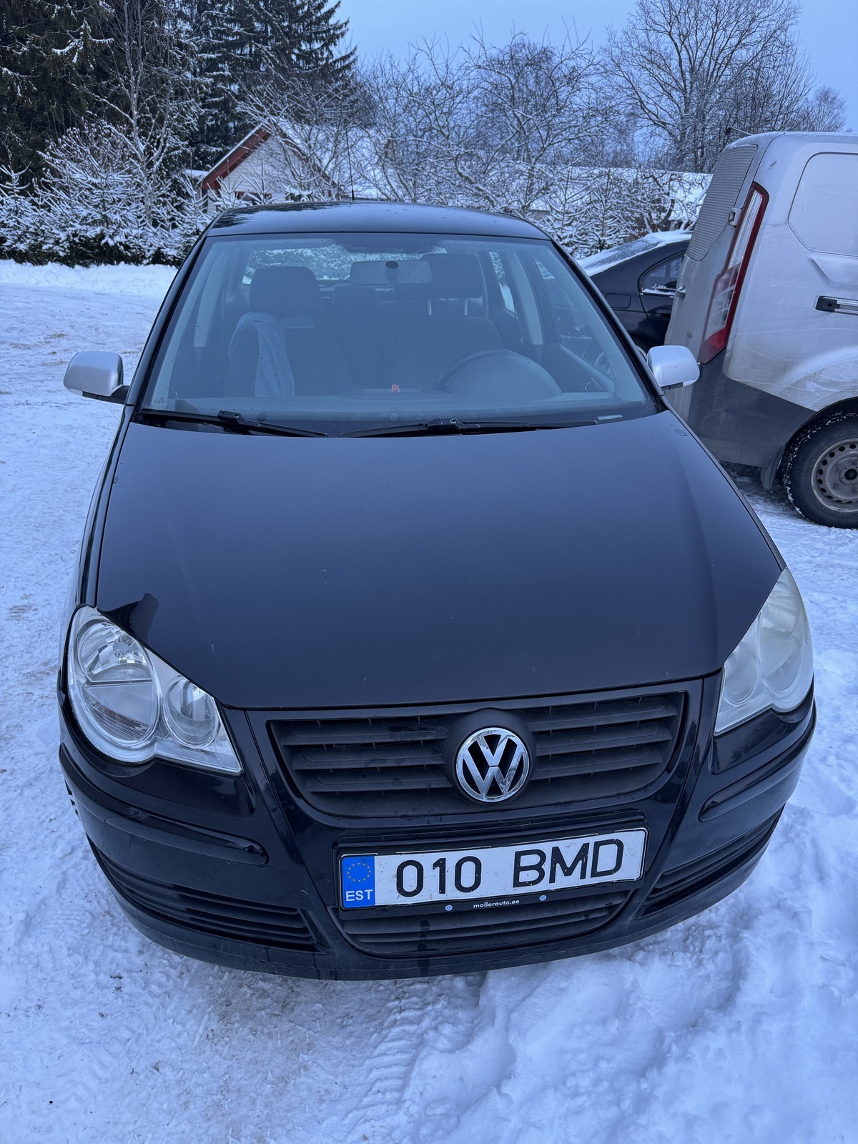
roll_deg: -4.0
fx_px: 793
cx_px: 429
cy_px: 572
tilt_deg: -24.3
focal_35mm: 24
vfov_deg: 71.6
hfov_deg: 56.8
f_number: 1.78
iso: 200
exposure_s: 1/100
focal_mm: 6.76
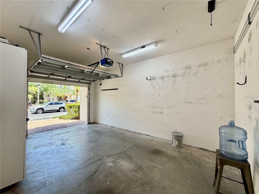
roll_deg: -0.3
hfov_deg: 102.1
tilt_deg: +0.0
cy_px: 97
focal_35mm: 14
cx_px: 130
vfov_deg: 85.7
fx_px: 105
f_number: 2.2
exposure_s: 1/120
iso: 64
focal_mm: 2.22
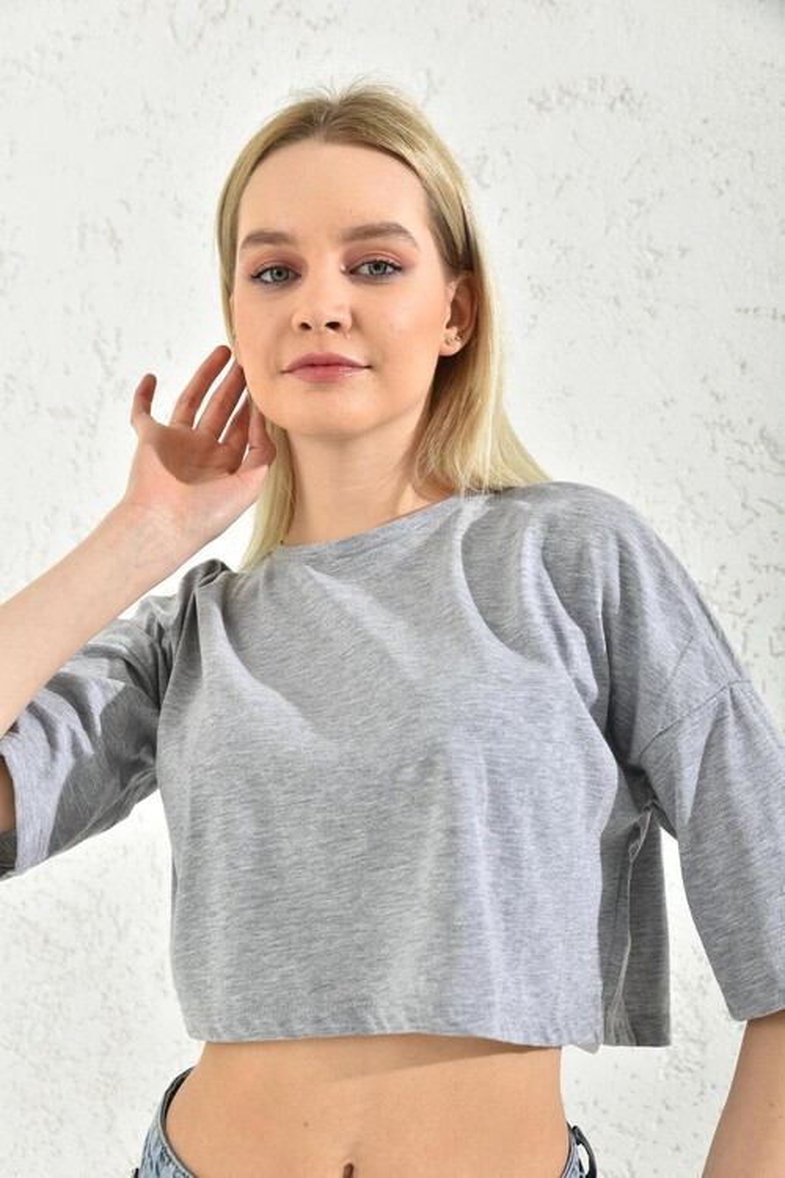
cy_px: 589
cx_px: 392
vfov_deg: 41.1
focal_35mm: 48
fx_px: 1570
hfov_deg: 28.1
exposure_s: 1/160
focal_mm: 48
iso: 100
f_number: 7.1
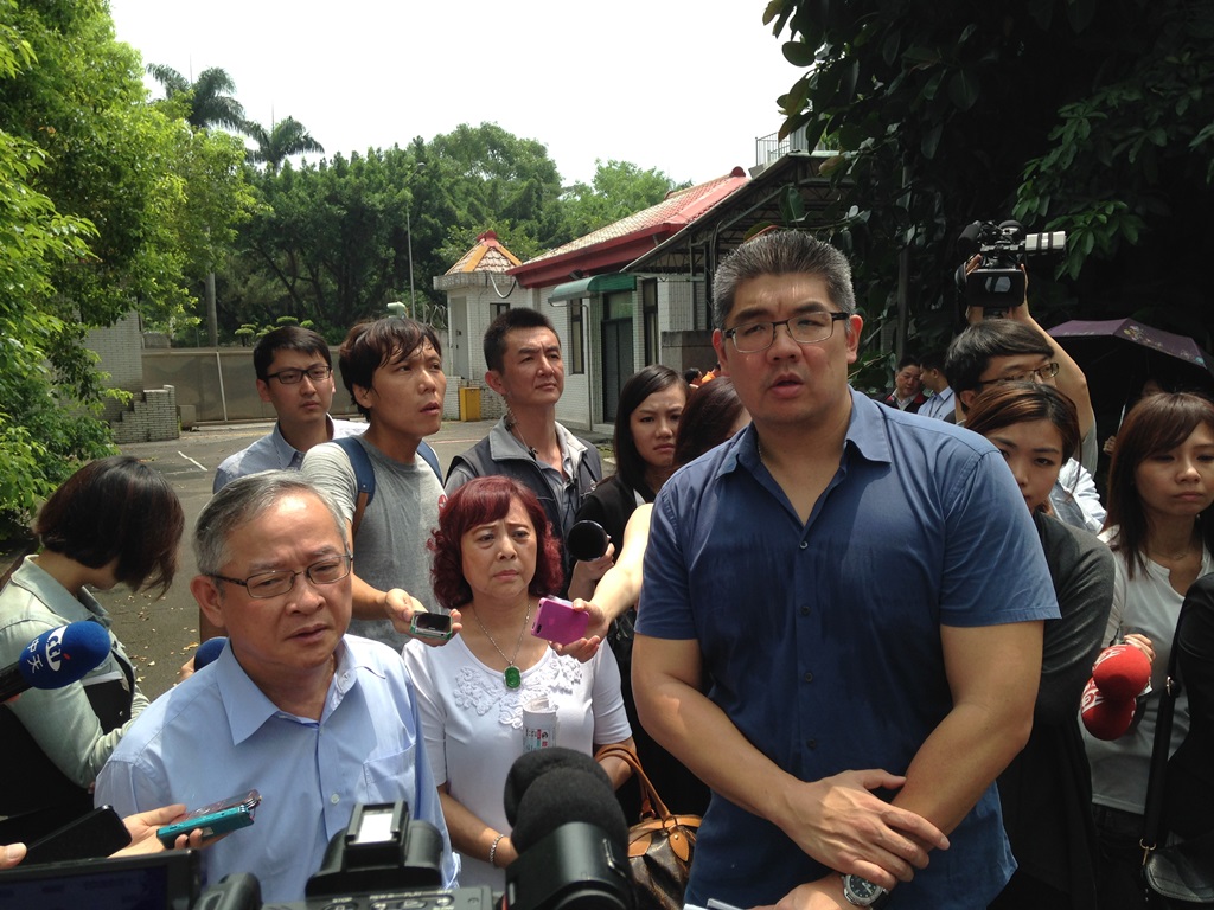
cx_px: 607
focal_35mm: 33
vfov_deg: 42.9
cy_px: 455
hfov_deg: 55.4
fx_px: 1157
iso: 50
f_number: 2.4
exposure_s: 1/763
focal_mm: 4.12
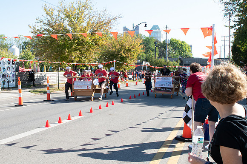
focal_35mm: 42
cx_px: 88
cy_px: 92
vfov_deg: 32.1
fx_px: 285
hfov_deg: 46.3
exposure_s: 1/200
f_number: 9
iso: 320
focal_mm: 24
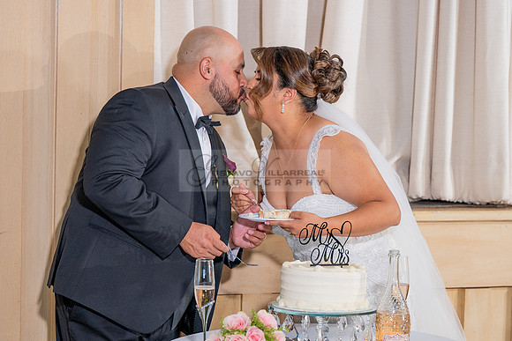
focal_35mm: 92
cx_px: 272
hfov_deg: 22.1
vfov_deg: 14.9
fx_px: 1310
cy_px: 181
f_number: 3.2
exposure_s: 1/200
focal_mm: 80
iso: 1600
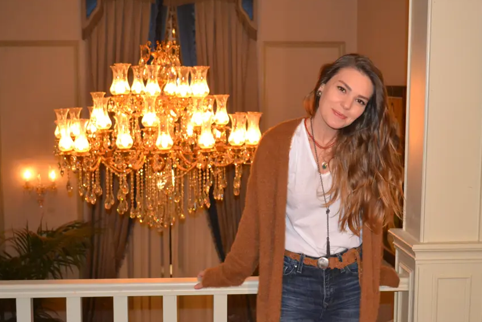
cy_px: 160
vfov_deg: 27.0
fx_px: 670
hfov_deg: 39.6
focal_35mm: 50
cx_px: 240
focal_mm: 32
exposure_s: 1/60
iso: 3200
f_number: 4.8
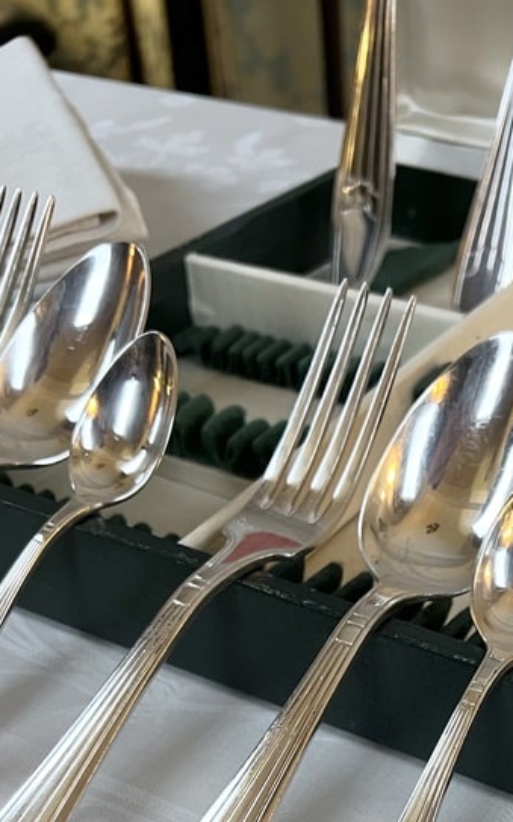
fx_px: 1164
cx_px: 513
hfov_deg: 23.8
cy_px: 771
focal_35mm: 52
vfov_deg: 36.0
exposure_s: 1/50
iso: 200
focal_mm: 5.7
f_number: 1.5
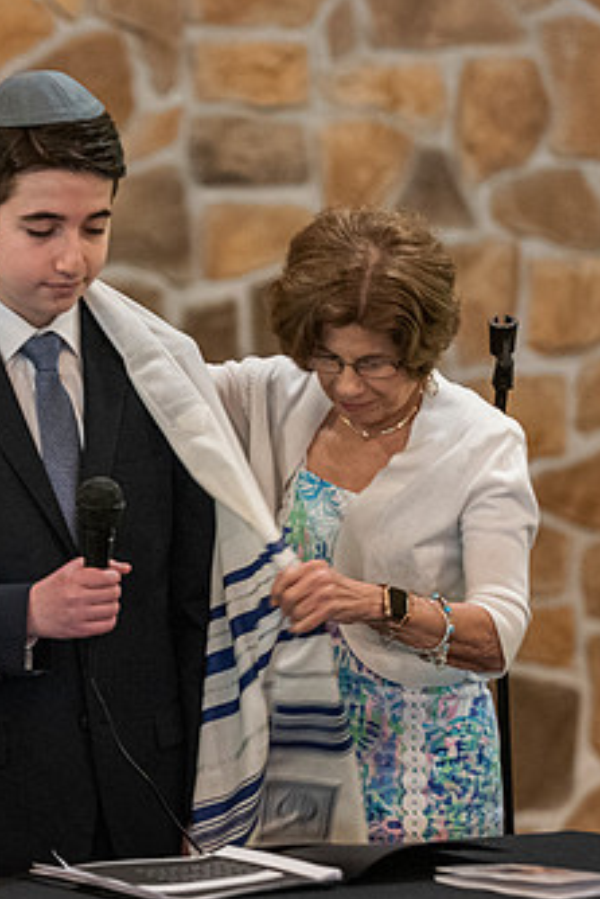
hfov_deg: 6.3
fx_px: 5419
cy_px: 448
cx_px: 136
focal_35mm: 217
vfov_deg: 9.5
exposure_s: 1/80
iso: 3200
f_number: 2.8
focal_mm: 116
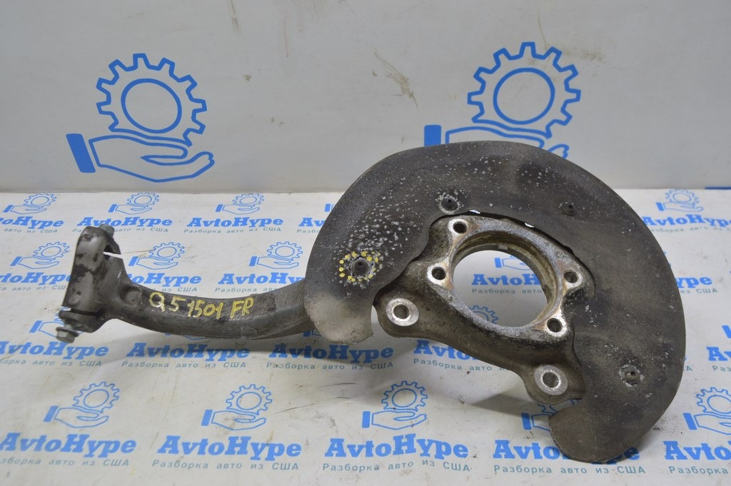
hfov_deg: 53.2
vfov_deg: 36.8
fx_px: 730
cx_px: 366
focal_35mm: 36
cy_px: 243
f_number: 5.6
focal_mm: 24
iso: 400
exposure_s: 1/25
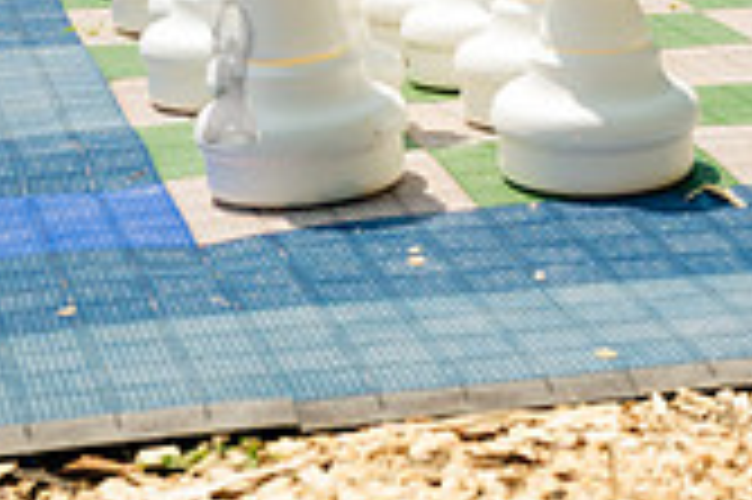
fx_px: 3047
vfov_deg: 9.3
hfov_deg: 13.9
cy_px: -79
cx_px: 762
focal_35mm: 146
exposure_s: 1/640
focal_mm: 35
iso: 100
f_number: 4.5
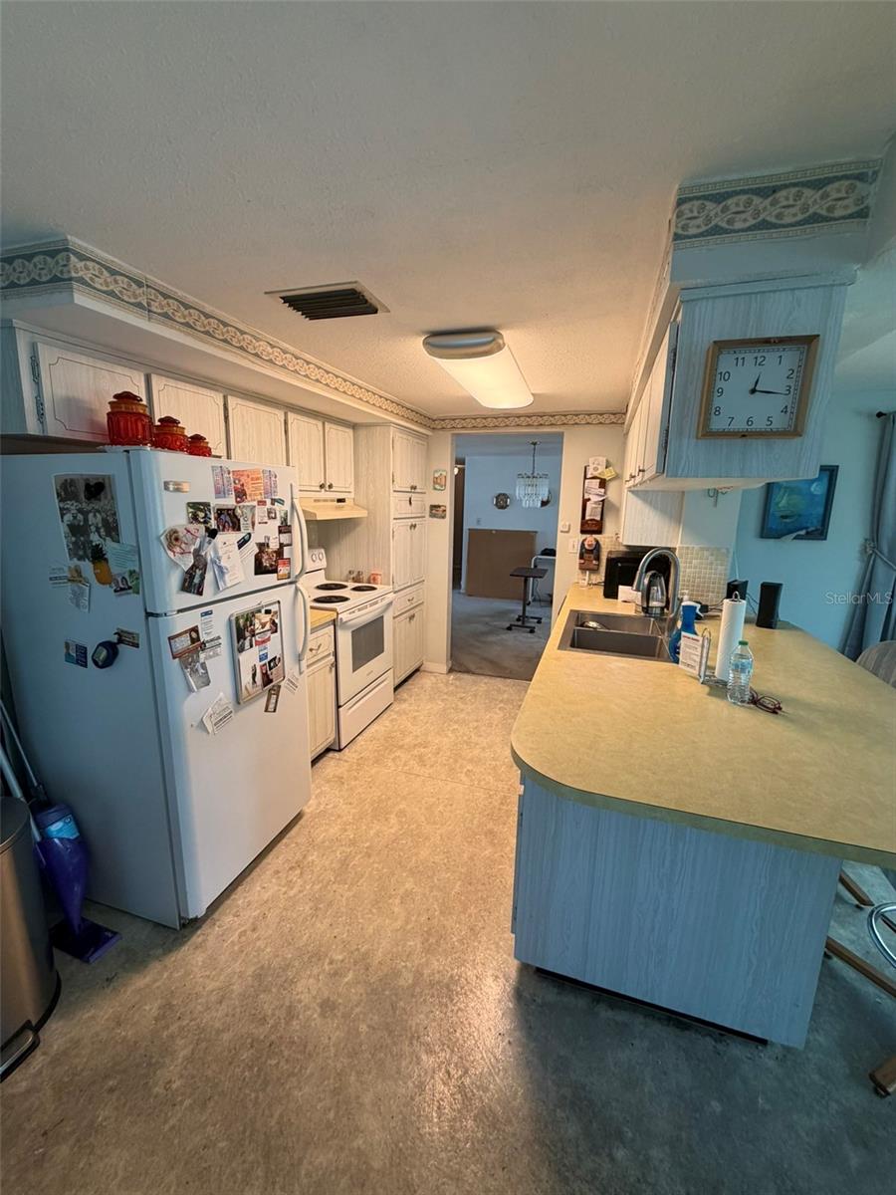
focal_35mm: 14
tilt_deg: -11.4
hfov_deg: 85.7
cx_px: 448
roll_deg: -2.2
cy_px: 598
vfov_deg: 102.1
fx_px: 483
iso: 160
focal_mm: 2.22
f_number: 2.2
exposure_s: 1/120
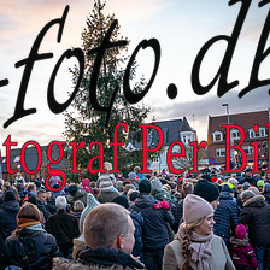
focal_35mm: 47
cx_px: 101
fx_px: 415
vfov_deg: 36.0
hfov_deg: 35.9
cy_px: 145
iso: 250
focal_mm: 21
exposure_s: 1/100
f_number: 4
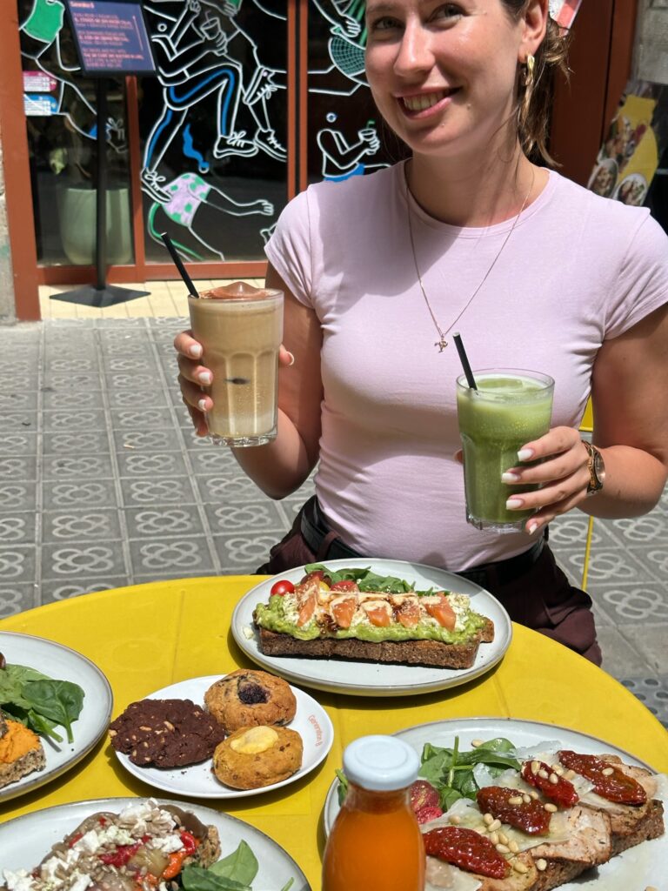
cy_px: 446
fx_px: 1235
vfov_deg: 39.7
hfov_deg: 30.3
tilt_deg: -20.1
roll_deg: -2.2
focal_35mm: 48
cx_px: 334
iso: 64
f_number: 1.78
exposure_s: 1/3155
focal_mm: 6.86
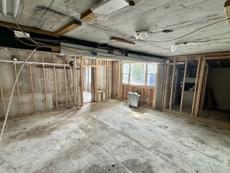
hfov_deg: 91.0
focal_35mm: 17
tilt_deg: -10.3
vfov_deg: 74.6
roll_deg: -1.1
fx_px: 113
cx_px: 116
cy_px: 92
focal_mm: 2.22
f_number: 2.2
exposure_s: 1/84
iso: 320
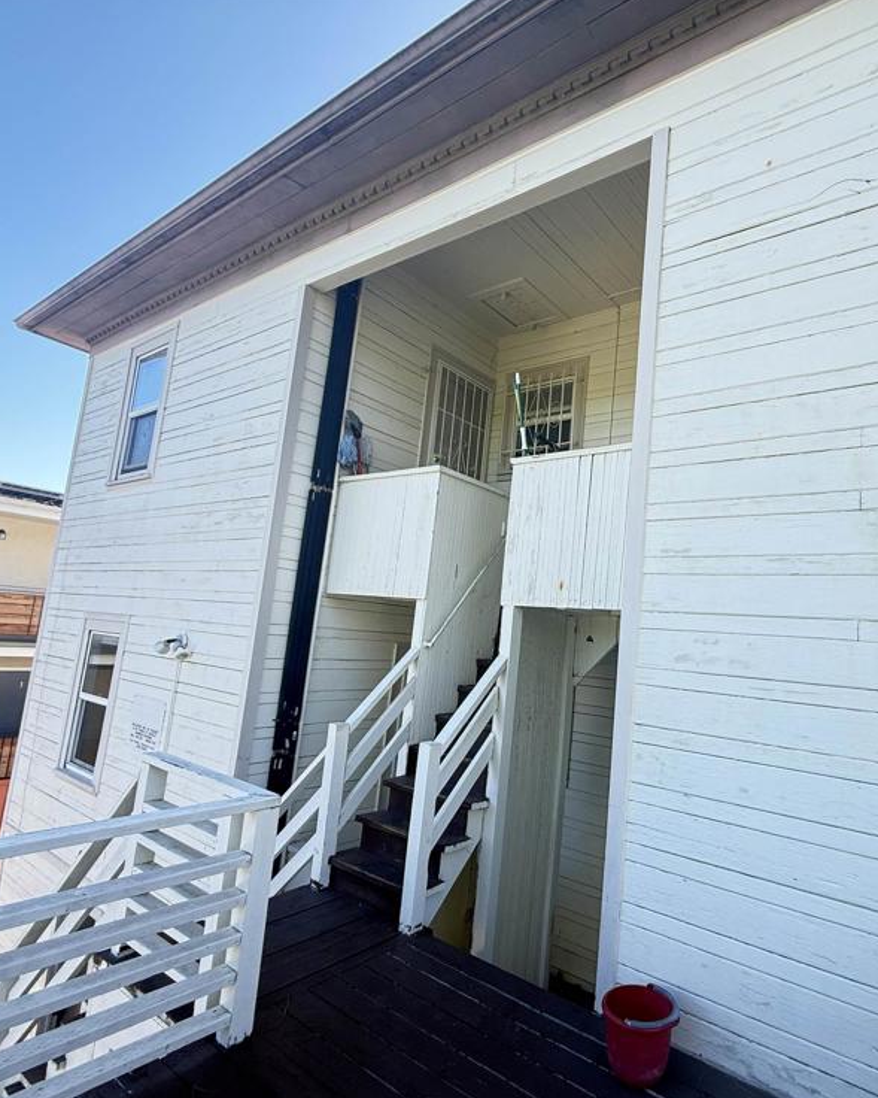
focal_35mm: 19
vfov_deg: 83.3
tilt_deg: +8.3
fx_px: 617
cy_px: 564
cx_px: 572
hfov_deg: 69.2
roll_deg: -3.5
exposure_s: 1/161
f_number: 2.2
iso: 64
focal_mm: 2.22
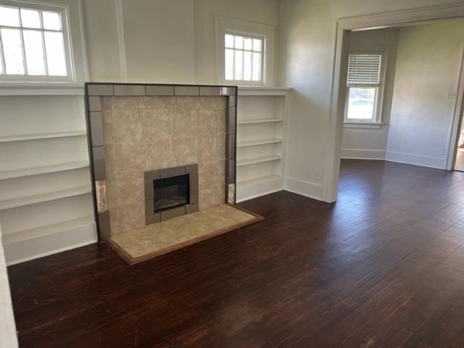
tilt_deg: -14.9
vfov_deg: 53.1
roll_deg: -0.5
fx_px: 349
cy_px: 174
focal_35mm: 26
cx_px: 232
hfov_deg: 67.3
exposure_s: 1/121
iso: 100
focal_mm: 5.7
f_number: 1.5
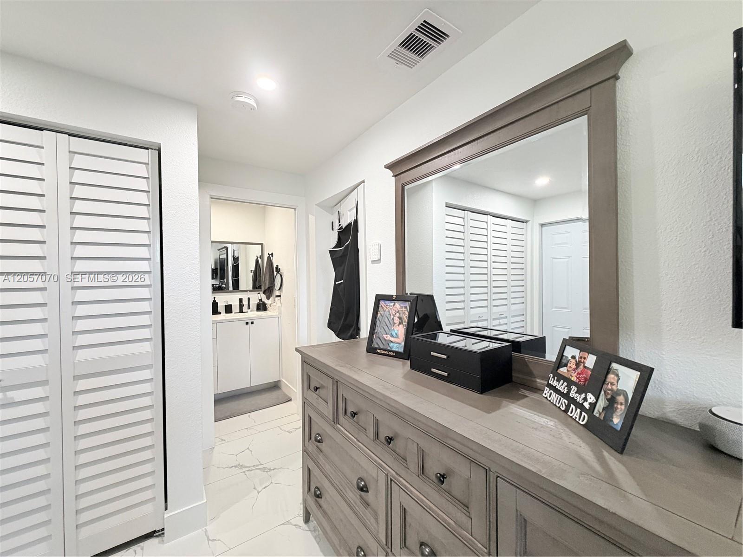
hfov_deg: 102.1
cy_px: 278
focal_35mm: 14
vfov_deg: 85.7
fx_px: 300
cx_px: 372
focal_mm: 2.22
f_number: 2.2
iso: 200
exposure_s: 1/60
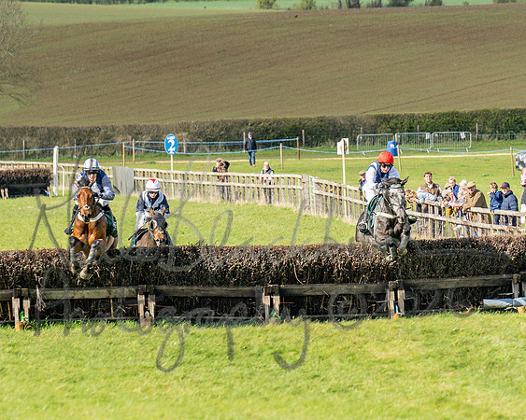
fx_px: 7792
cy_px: 175
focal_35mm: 501
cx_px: 488
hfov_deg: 3.9
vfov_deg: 3.1
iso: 250
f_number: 4.5
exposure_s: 1/1600
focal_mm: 175
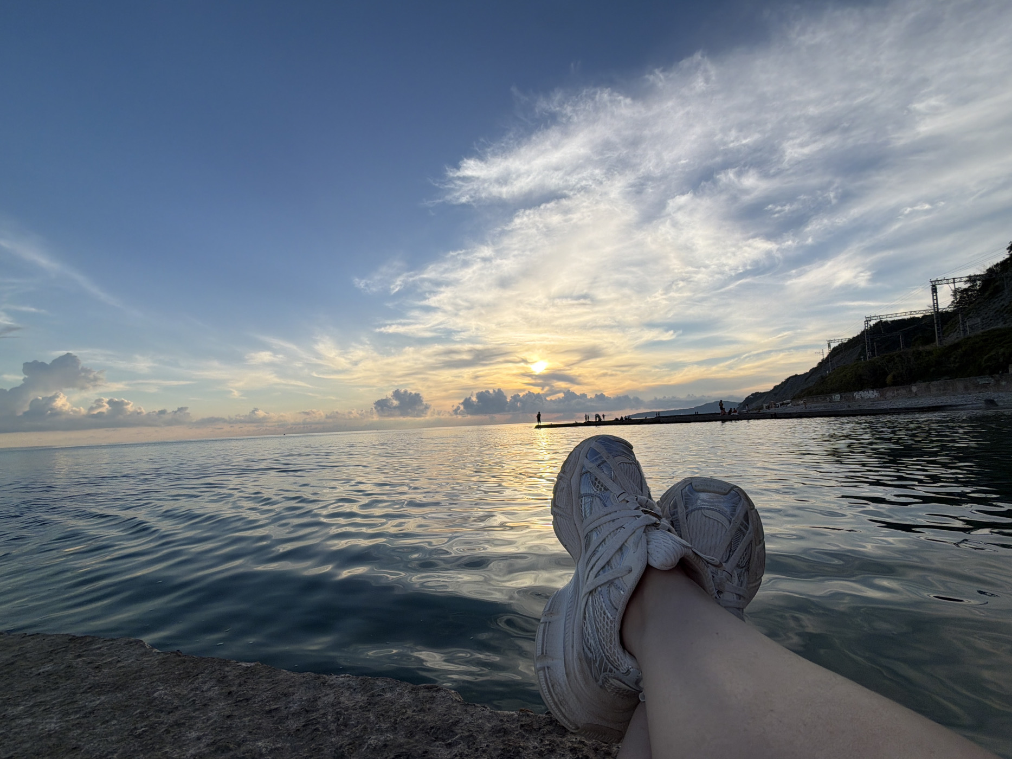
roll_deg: +2.8
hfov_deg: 98.2
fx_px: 438
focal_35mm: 15
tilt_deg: +3.8
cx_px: 516
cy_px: 394
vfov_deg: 81.7
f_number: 2.2
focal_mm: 2.22
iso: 20
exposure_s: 1/789
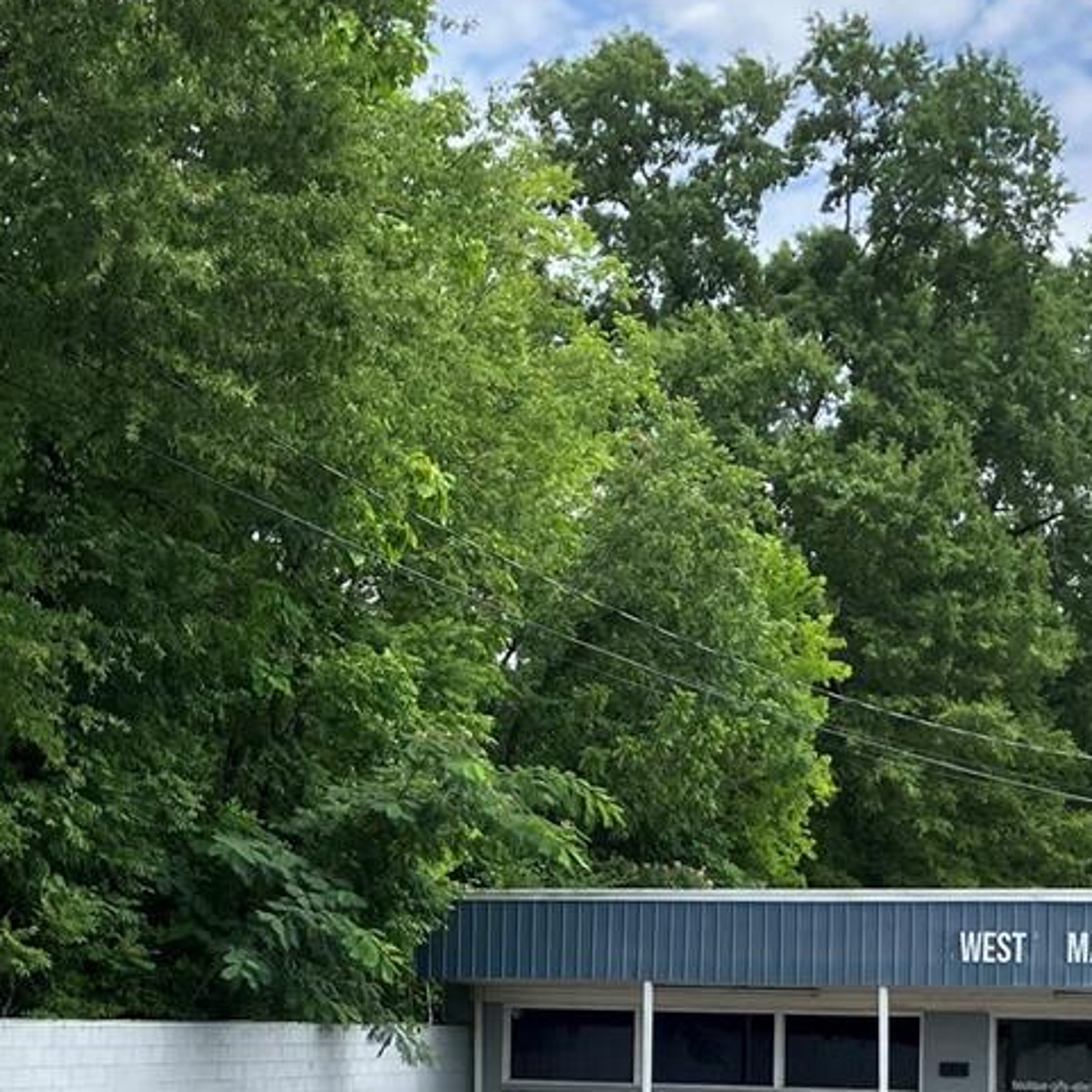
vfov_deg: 21.6
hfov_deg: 21.9
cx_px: 702
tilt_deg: +3.4
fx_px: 2820
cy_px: 913
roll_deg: -0.3
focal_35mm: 79
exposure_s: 1/1567
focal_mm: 3.99
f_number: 1.8
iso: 32
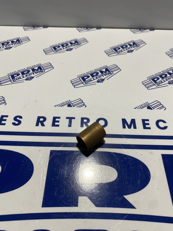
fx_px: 173
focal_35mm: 26
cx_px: 86
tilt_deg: -53.1
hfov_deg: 53.1
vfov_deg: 67.3
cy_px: 116
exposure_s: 1/166
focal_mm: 4.25
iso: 32
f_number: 1.8
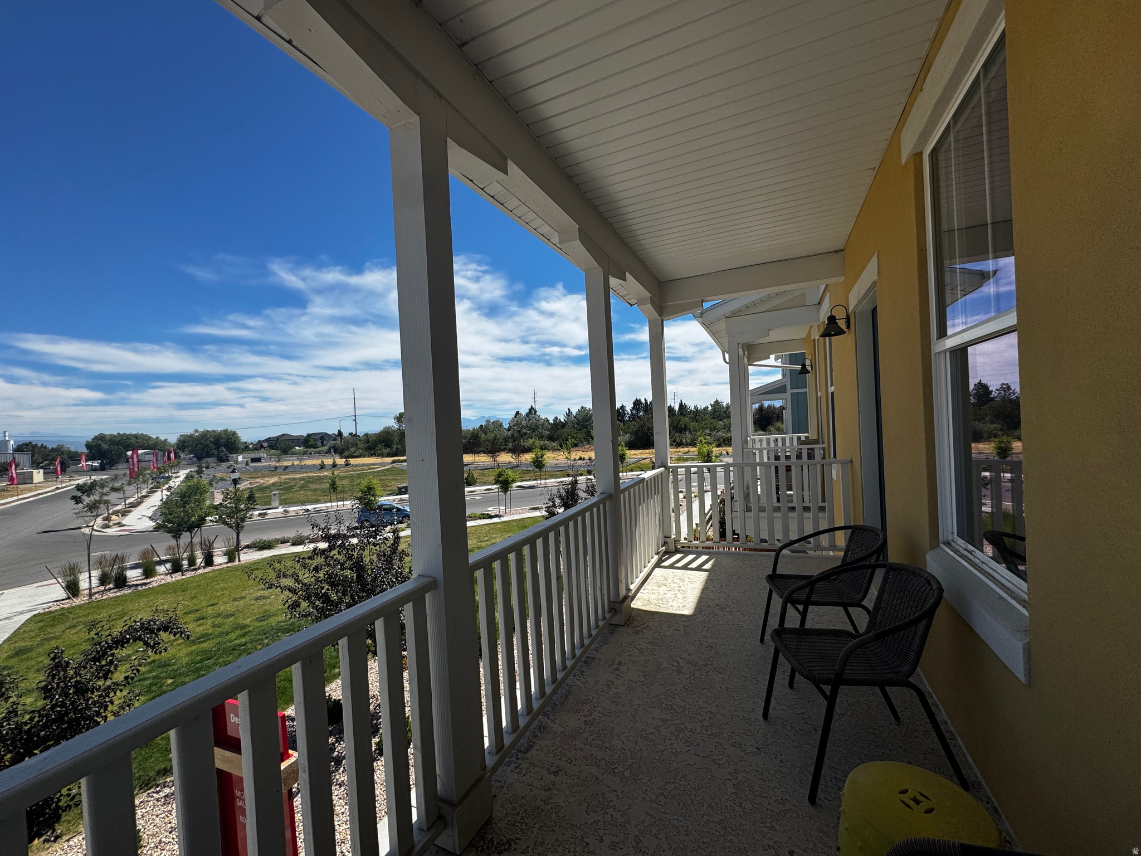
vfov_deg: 85.7
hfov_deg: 102.1
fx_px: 461
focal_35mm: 14
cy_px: 428
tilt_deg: -1.0
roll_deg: +3.1
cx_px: 570
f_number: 2.2
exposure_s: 1/3106
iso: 50
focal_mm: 2.22
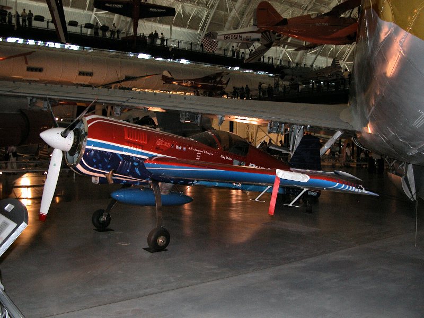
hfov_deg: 52.6
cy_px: 159
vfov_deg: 40.7
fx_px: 429
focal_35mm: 35
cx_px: 212
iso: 200
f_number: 2.8
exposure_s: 1/60
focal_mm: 8.9
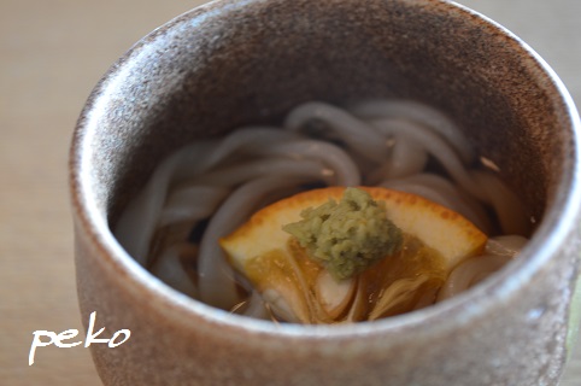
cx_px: 290
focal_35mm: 66
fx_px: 1064
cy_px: 193
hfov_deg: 30.5
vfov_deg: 20.6
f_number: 5.3
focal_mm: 44
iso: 560
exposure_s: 1/15
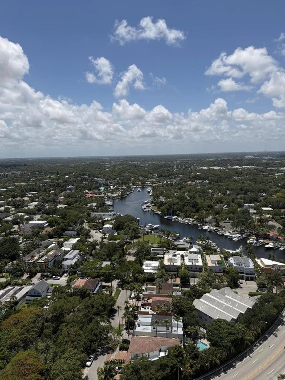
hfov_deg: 56.8
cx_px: 142
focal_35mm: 24
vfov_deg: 71.6
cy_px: 190
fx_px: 263
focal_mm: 6.76
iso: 80
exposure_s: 1/8130
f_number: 1.78
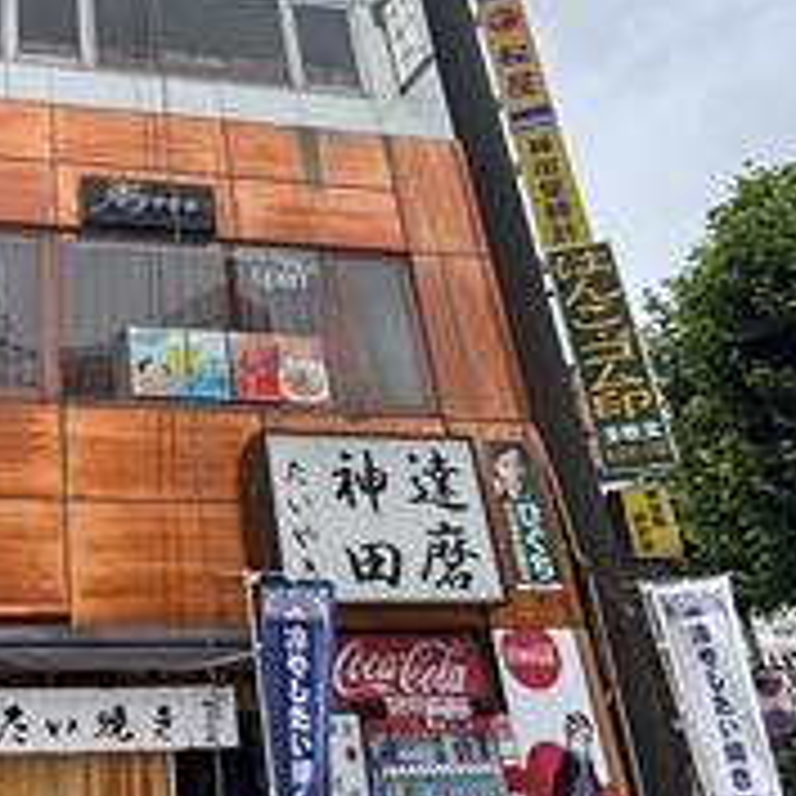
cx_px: 76
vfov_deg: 39.1
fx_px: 1093
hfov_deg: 37.4
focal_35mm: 42
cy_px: 211
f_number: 2.2
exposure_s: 1/1420
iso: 50
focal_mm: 2.22
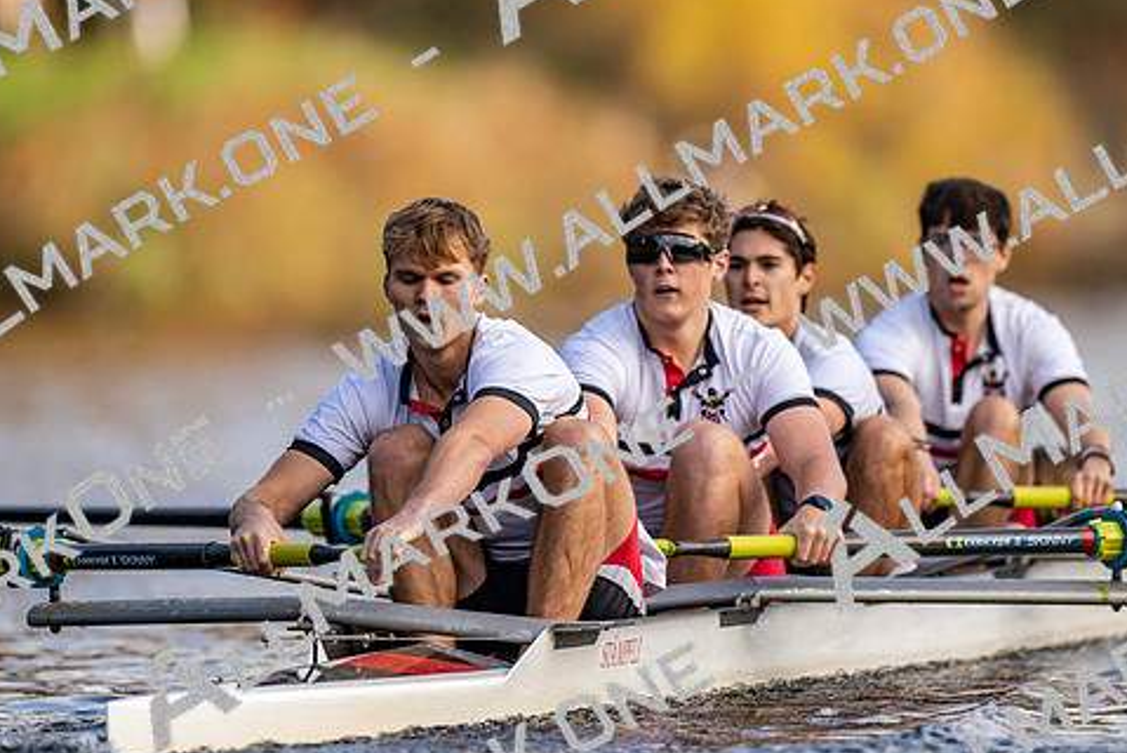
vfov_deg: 1.9
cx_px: 623
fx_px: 22741
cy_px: 389
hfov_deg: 2.8
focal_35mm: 726
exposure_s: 1/2500
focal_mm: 600
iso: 720
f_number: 4
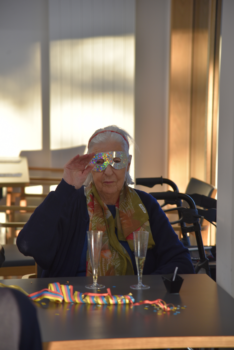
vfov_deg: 17.1
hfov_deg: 11.4
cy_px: 175
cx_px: 117
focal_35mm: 120
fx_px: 1169
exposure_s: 1/80
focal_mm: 120
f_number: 4.5
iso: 400
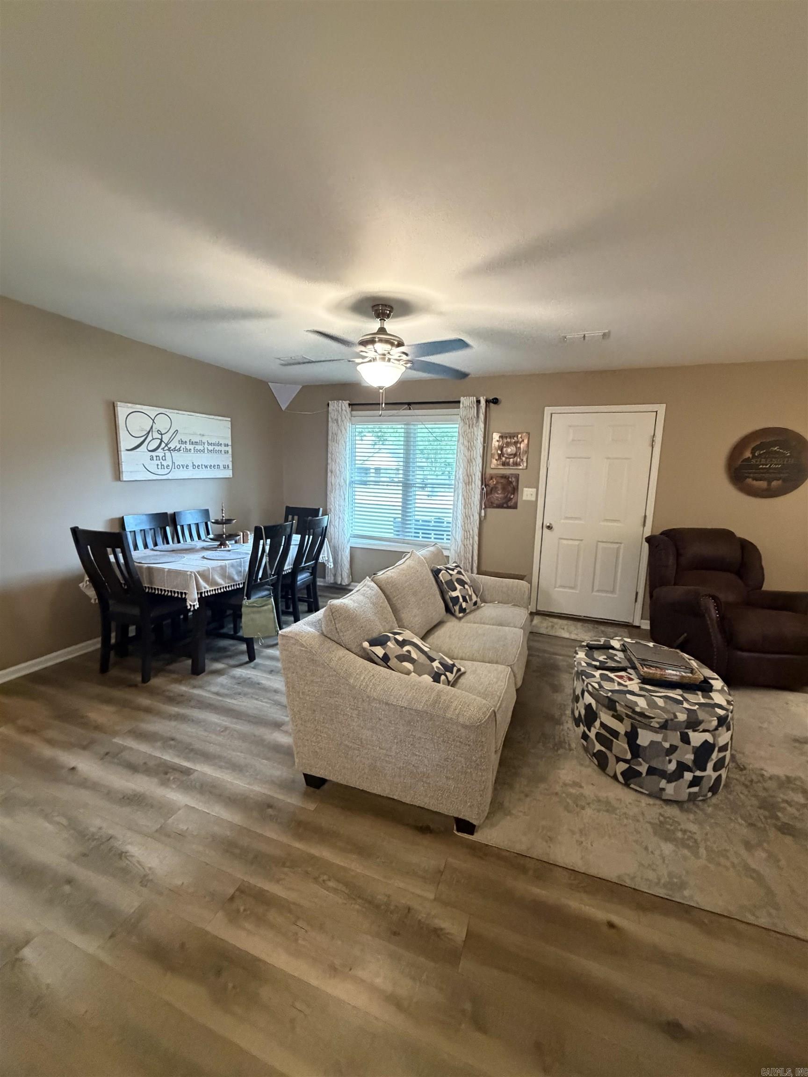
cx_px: 404
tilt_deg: -7.6
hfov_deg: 85.7
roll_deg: -2.0
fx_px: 436
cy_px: 538
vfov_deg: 102.1
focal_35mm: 14
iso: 800
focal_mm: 2.22
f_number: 2.2
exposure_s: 1/60
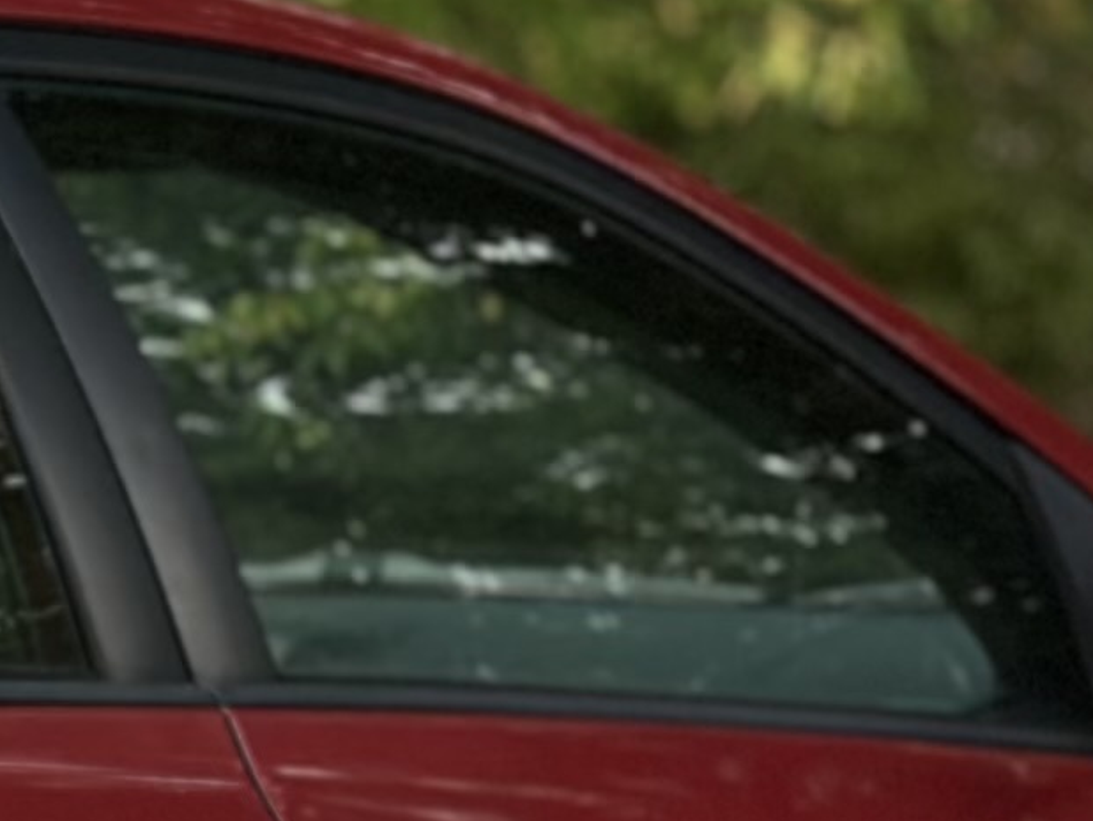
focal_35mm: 313
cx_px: -1233
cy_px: 1327
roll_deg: +0.0
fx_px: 9887
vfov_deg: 4.7
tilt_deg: -7.4
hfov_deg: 6.1
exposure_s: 1/980
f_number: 1.78
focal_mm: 6.86
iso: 80
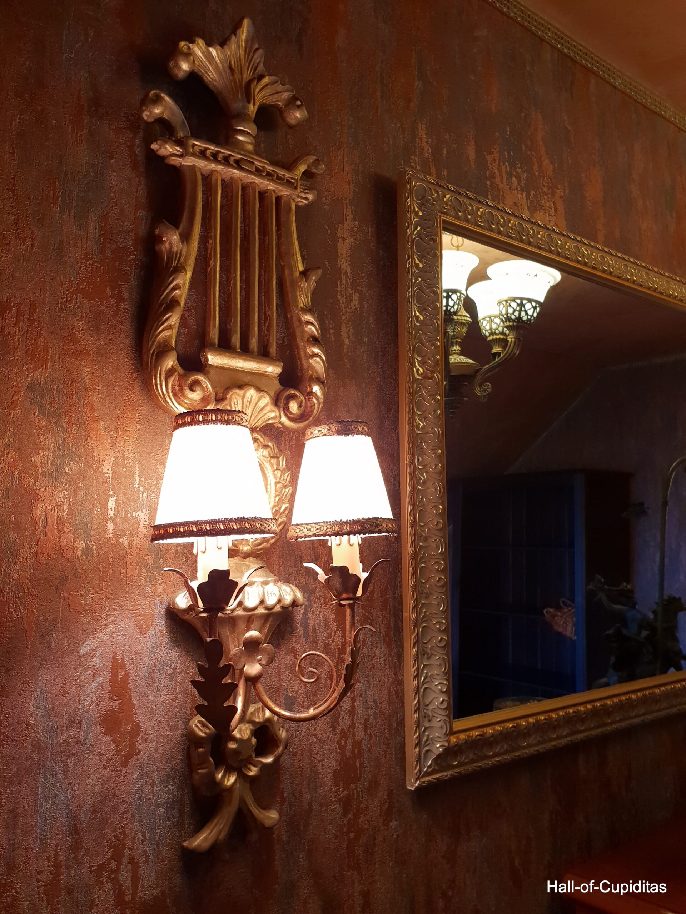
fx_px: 687
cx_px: 343
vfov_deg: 67.3
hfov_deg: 53.1
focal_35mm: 26
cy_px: 457
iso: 125
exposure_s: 1/50
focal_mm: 4.3
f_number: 2.4
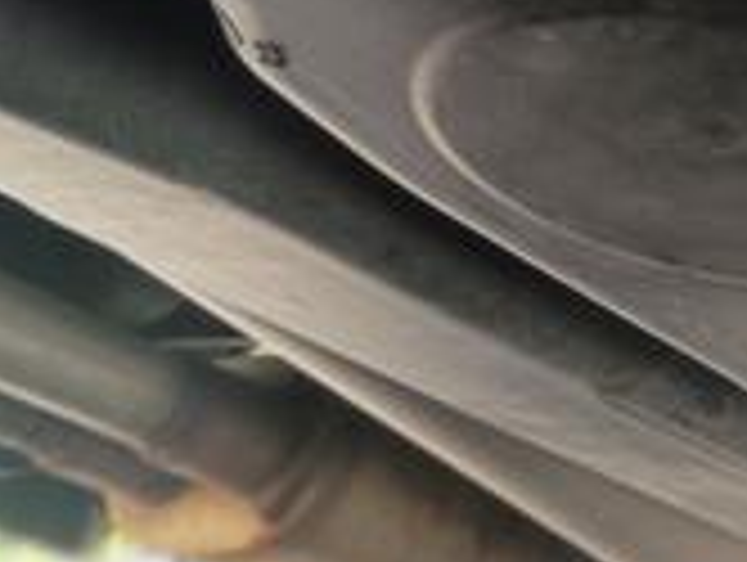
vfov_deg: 16.7
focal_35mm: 88
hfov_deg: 21.4
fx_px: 1902
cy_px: 459
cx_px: 765
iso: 165
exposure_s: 1/60
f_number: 1.8
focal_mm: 4.27
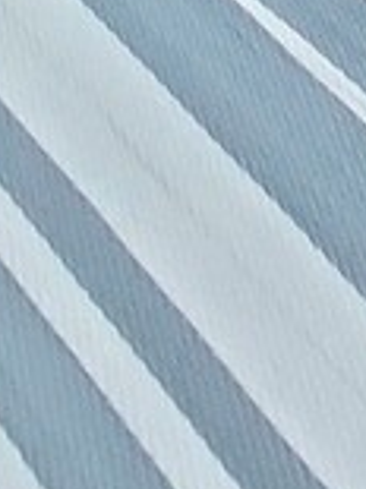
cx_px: 458
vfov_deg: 10.8
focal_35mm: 86
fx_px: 1214
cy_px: -1054
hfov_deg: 16.3
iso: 640
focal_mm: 1.74
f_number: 2.2
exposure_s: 1/13
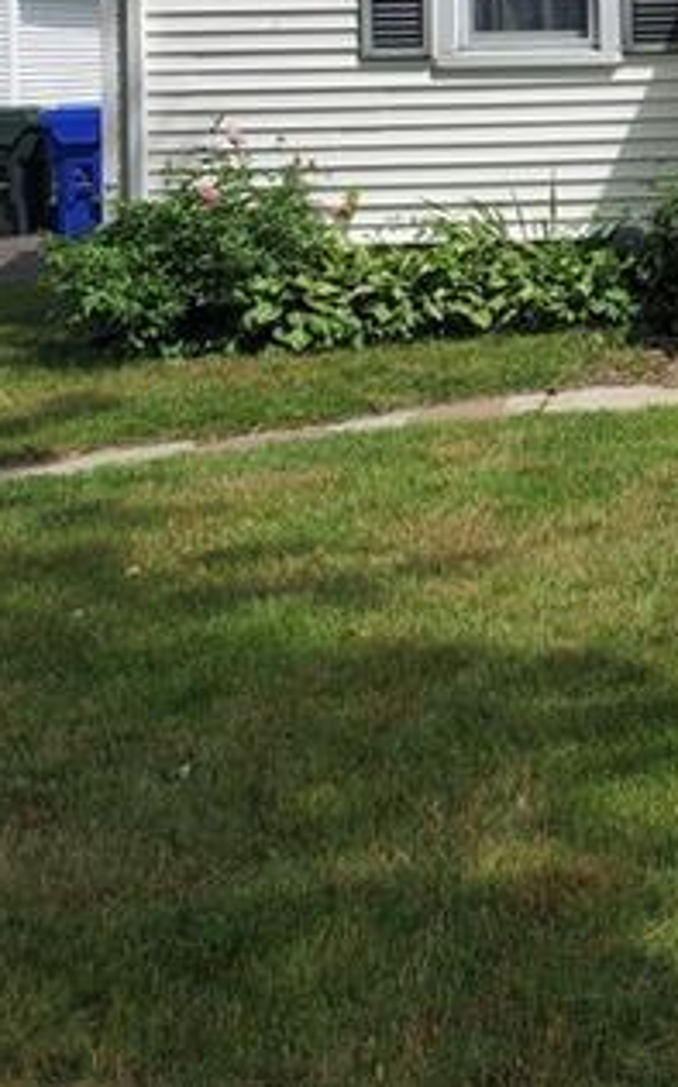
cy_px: -52
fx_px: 1984
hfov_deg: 17.7
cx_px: 974
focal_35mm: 67
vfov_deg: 28.4
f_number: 2.4
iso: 50
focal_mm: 4.3
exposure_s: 1/1222
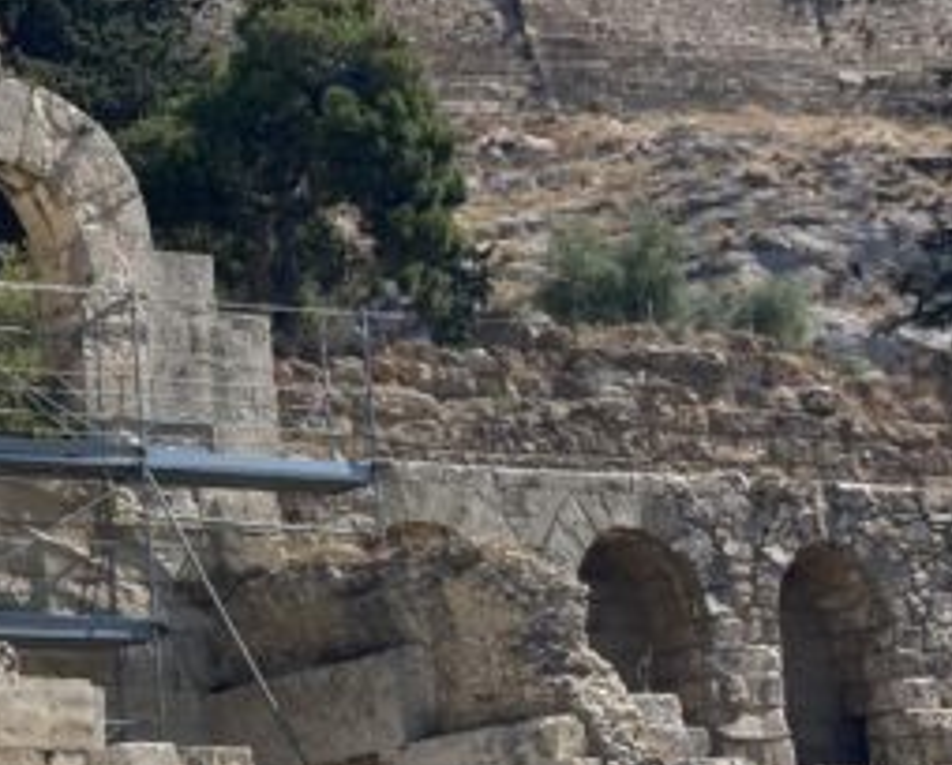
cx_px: -150
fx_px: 3104
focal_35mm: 110
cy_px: 161
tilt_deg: +16.9
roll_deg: +1.0
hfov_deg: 16.8
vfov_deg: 14.0
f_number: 1.8
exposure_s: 1/2404
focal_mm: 3.99
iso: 20
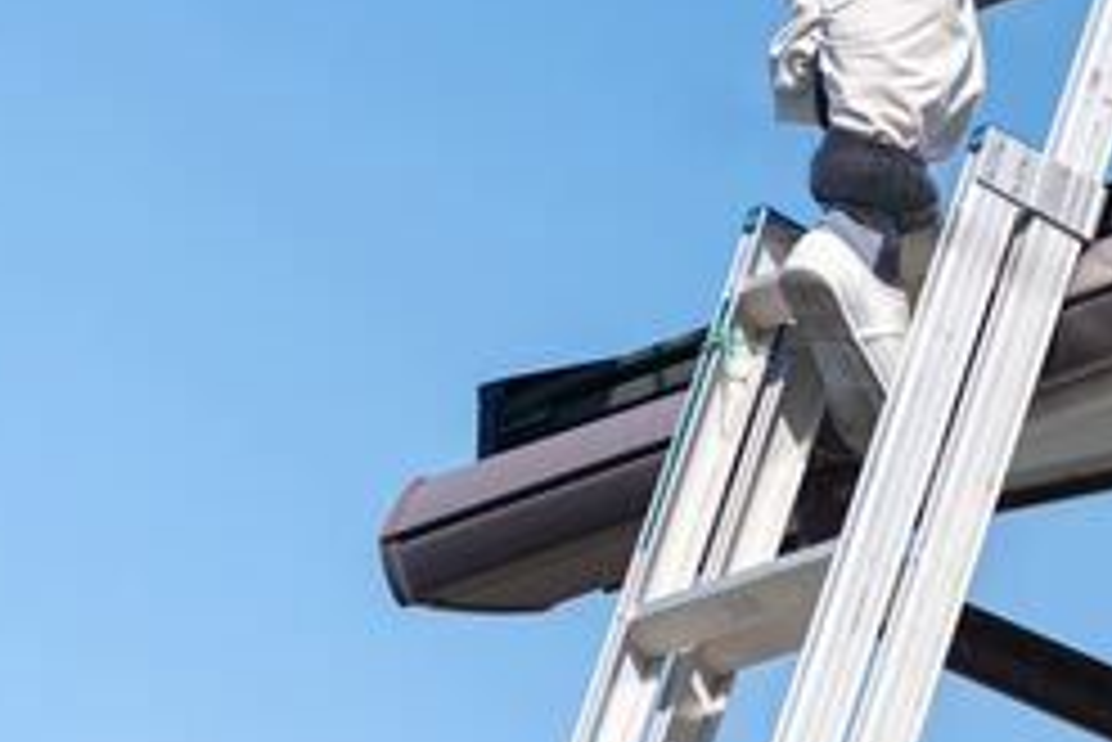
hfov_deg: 3.5
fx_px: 17987
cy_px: -432
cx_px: 1085
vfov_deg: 2.4
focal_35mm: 582
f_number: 2.8
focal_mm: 180
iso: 100
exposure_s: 1/4000
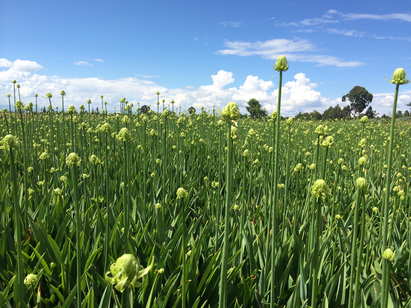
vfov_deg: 46.8
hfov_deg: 60.0
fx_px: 356
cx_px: 206
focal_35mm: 30
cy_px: 154
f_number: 2.2
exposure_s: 1/2283
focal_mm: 4.12
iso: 32
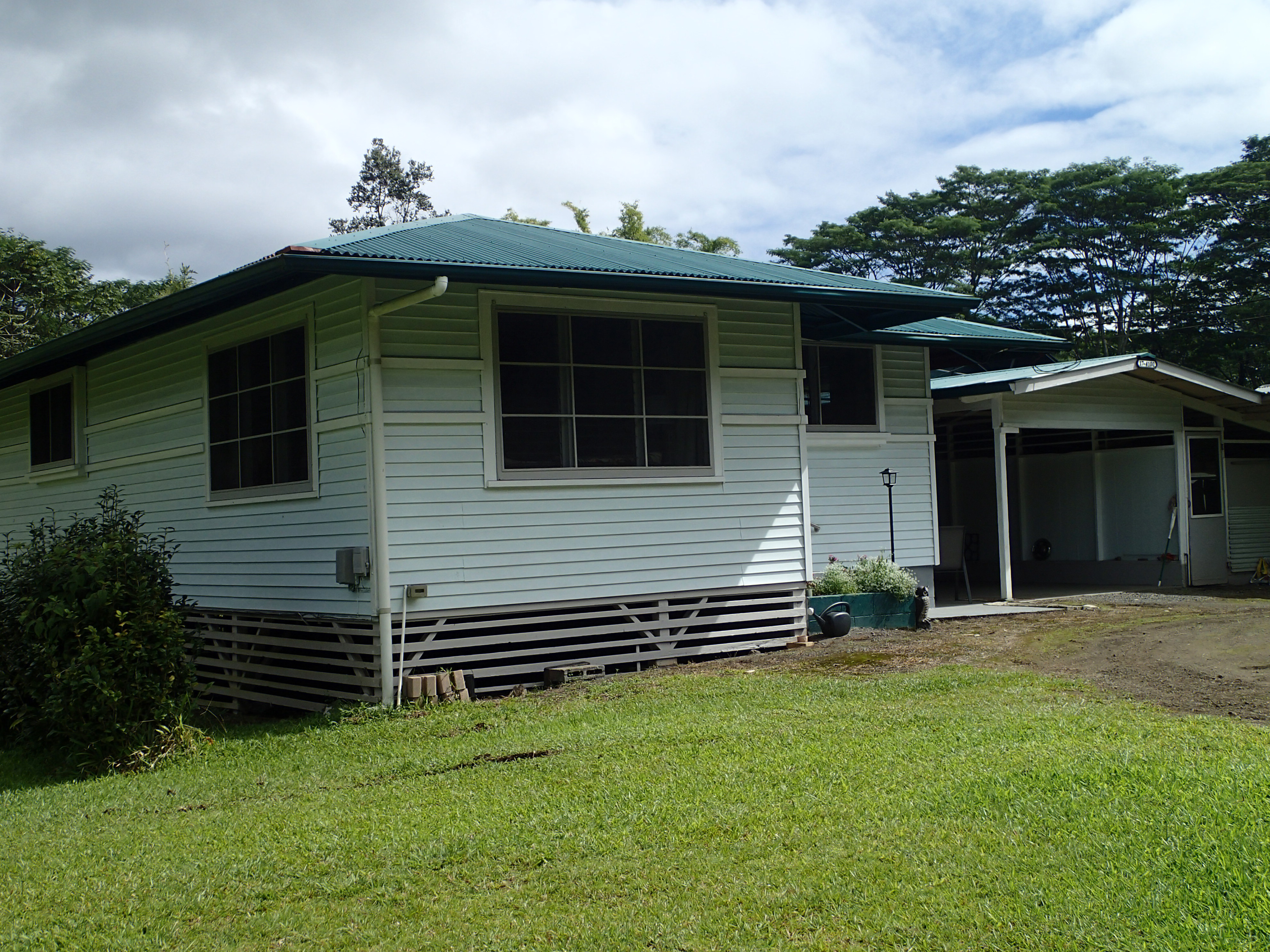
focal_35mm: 40
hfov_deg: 46.8
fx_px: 1468
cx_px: 635
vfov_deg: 36.0
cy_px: 476
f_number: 11
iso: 100
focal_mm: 7.34
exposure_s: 1/125
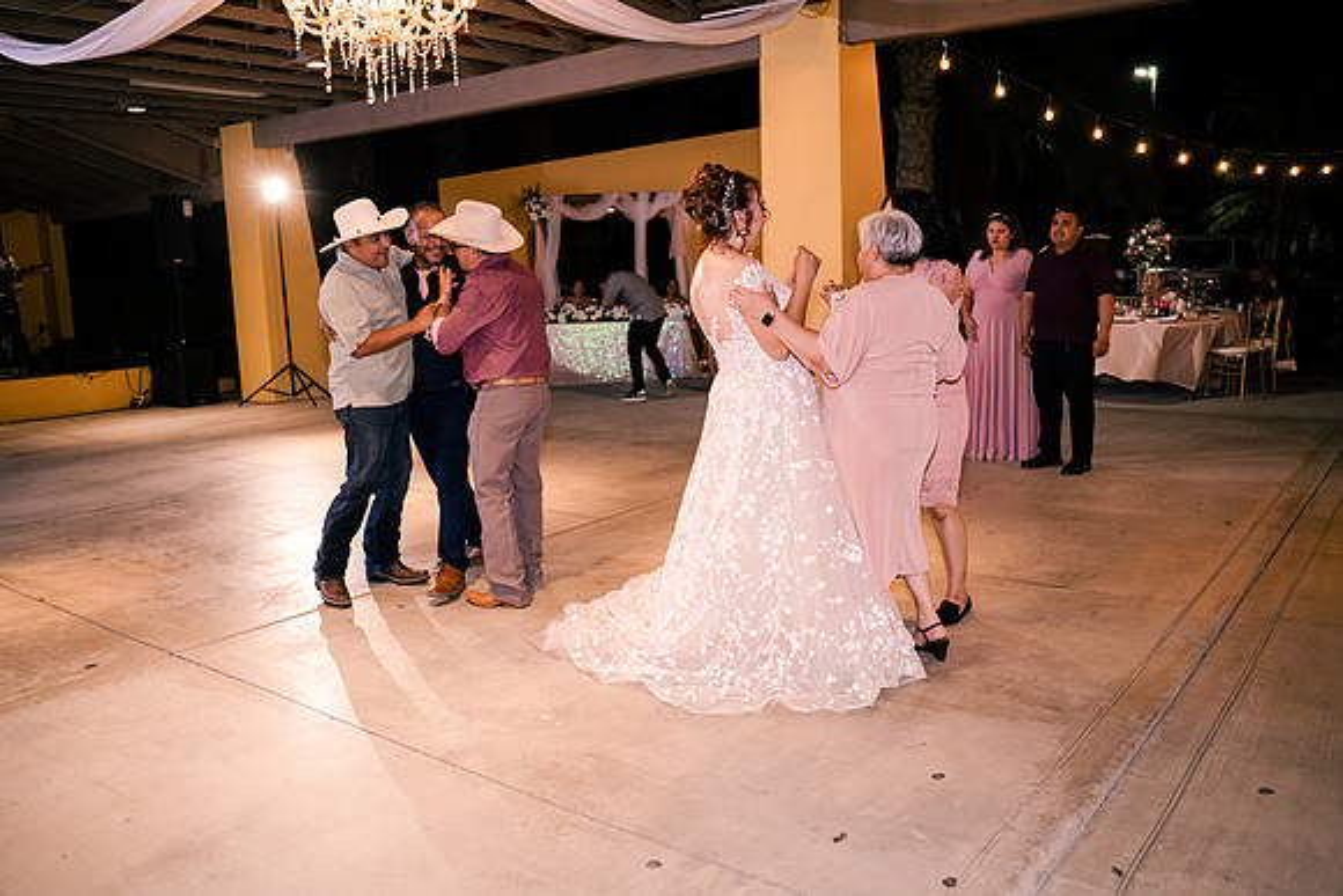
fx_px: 1045
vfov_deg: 46.4
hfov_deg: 65.5
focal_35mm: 28
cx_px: 672
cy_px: 448
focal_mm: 28
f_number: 2.8
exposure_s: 1/200
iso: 3200
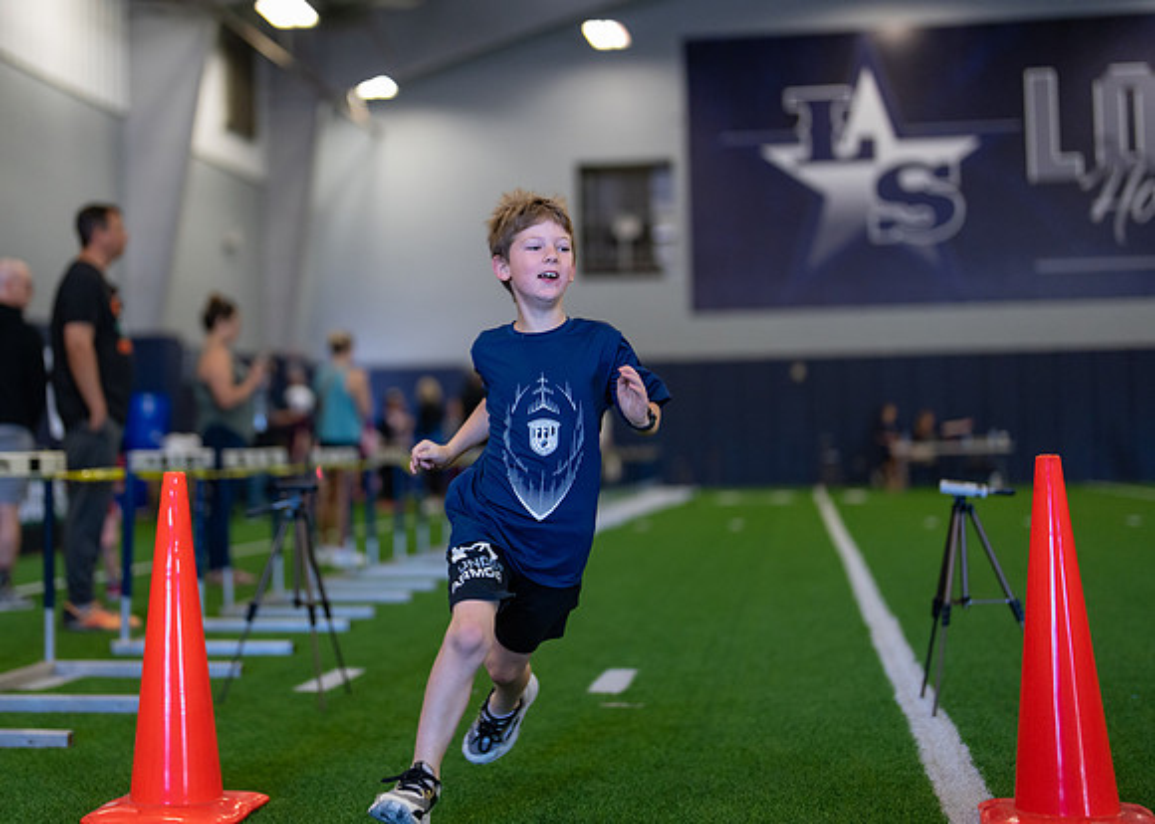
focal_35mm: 59
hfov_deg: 33.1
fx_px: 1938
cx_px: 464
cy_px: 369
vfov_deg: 24.0
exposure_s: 1/1000
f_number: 1.2
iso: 1000
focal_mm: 50
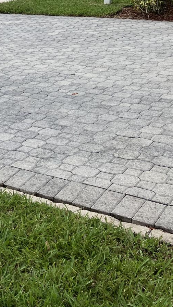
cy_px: -14
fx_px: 554
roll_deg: +1.7
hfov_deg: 16.3
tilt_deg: -7.5
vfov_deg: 28.7
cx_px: -79
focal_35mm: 68
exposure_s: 1/2024
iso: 32
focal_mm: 3.99
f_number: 1.8
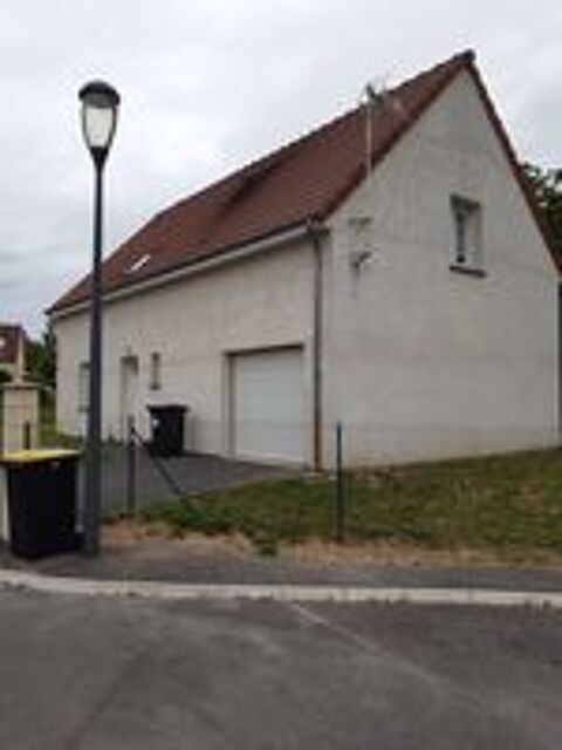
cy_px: 375
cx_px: 281
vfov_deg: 67.3
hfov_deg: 53.1
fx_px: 563
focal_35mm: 26
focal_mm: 3.92
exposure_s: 1/662
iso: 40
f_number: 1.7
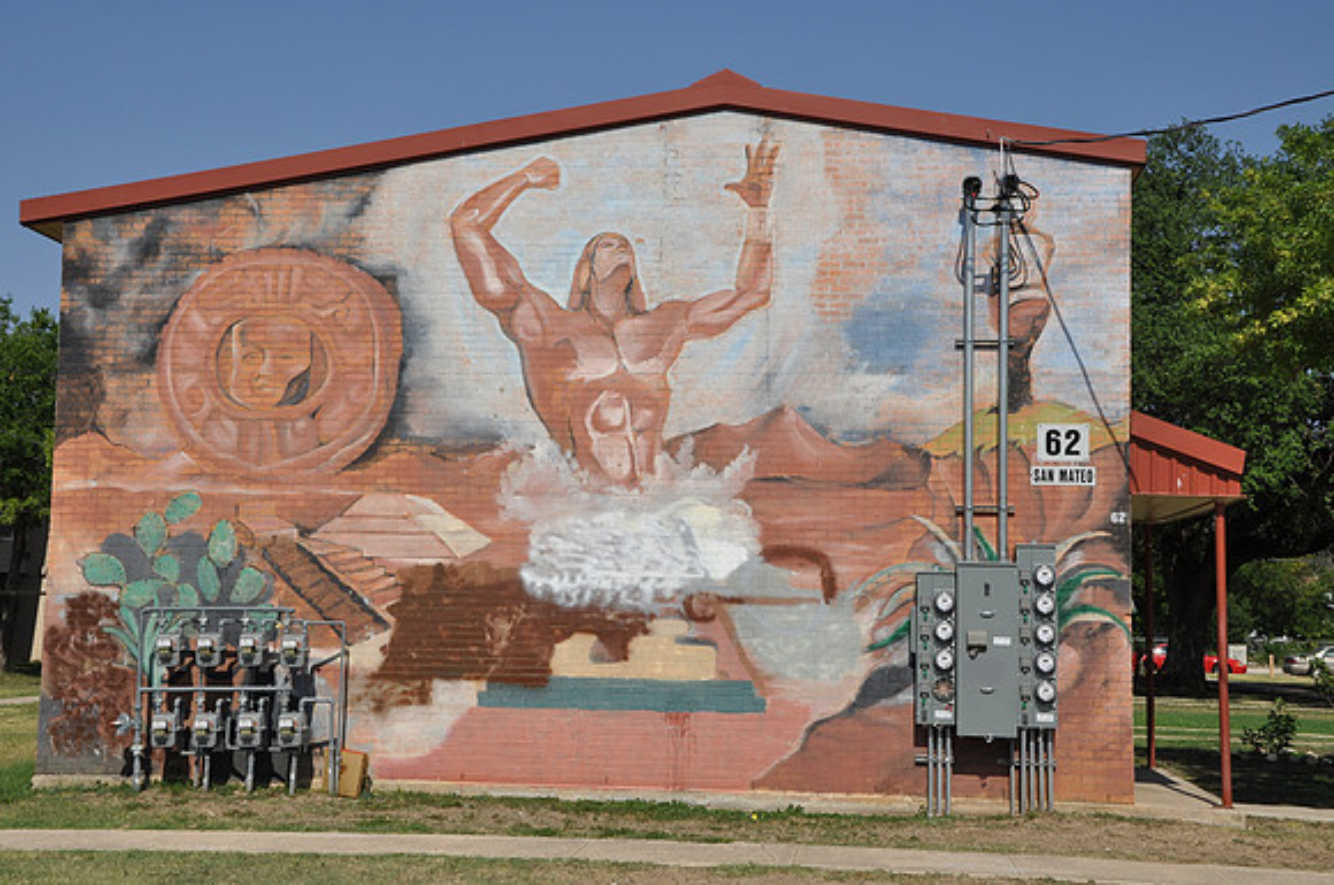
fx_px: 1887
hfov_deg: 38.9
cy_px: 442
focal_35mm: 51
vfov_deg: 26.4
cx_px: 667
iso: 200
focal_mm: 34
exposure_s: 1/125
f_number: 11
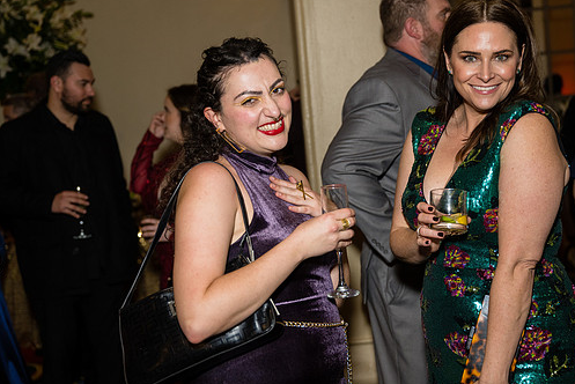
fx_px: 895
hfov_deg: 35.6
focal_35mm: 56
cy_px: 179
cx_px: 325
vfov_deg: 24.2
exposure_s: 1/200
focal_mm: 48
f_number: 3.2
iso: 800
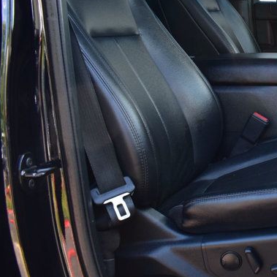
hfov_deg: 23.9
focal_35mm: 62
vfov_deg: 27.6
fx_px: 561
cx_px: 371
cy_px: 92
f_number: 8
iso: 400
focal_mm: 18
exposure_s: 1/50
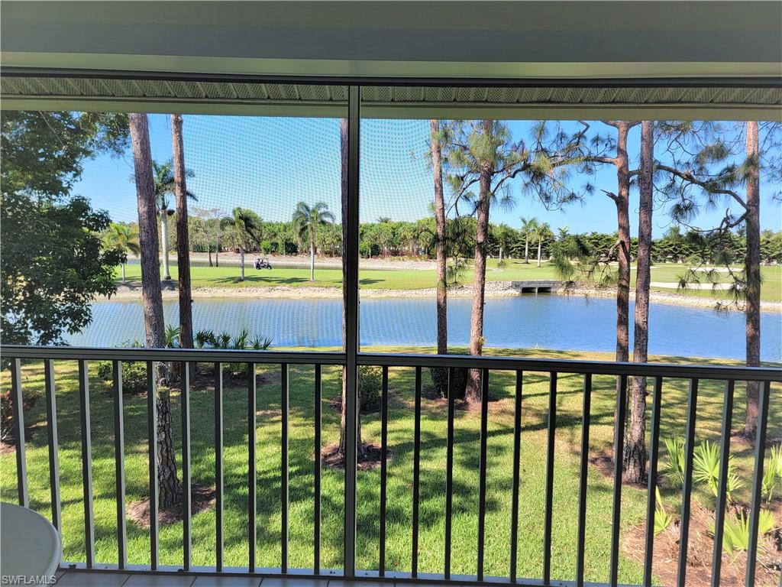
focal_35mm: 24
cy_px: 294
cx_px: 391
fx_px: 542
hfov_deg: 71.6
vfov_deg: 56.8
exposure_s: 1/270
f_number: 1.8
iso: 16
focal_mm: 6.7
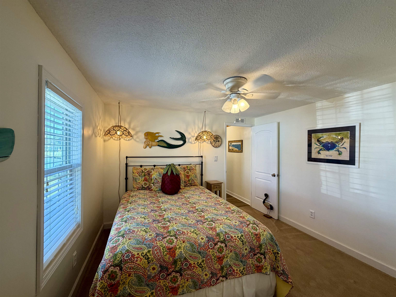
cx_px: 198
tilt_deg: +0.0
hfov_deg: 102.1
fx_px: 160
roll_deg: -1.1
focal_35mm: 14
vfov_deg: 85.7
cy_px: 148
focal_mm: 2.22
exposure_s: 1/120
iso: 100
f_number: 2.2
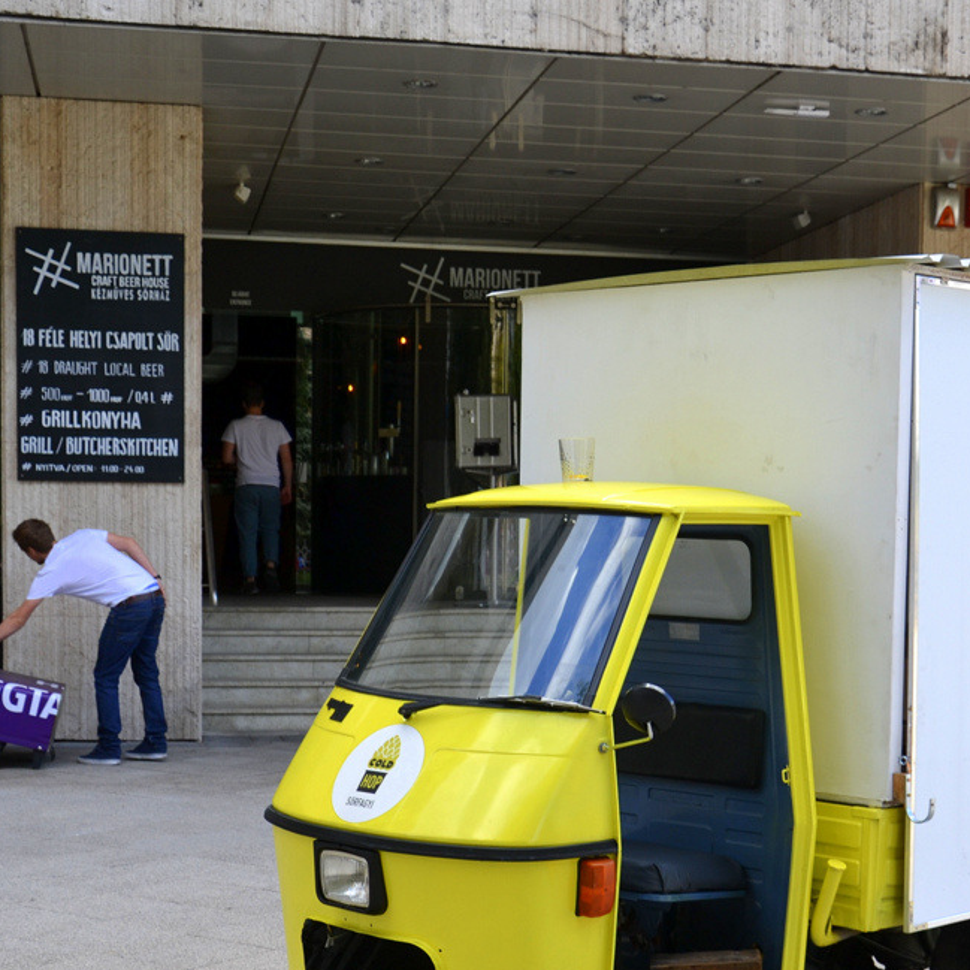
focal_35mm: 66
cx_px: 614
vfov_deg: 25.9
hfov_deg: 26.0
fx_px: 2092
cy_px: 686
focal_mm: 24
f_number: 5.6
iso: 100
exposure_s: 1/125
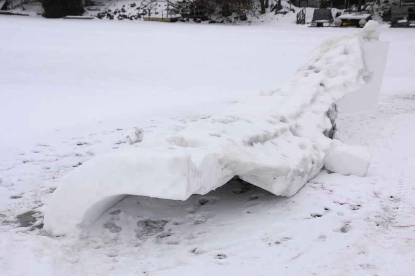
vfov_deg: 29.8
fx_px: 519
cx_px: 208
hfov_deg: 43.6
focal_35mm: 45
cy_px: 138
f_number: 9
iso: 100
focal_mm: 30
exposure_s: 1/100
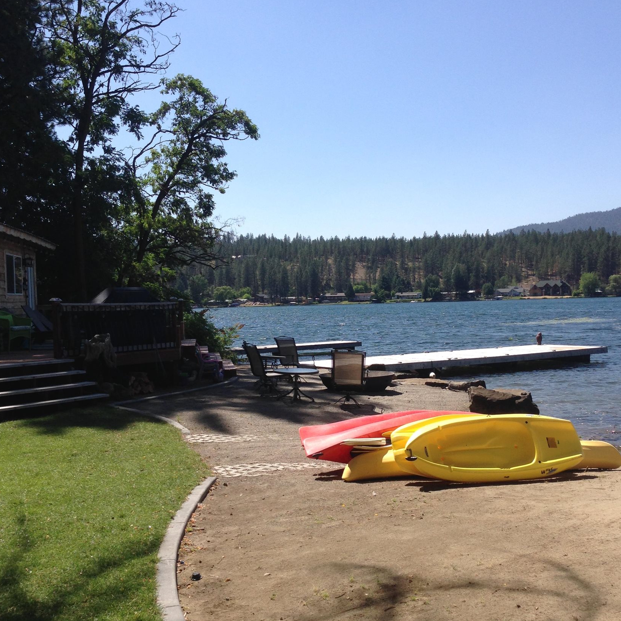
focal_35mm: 41
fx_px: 832
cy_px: 328
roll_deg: +1.8
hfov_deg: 40.9
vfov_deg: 40.9
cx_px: 305
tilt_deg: +0.7
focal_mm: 4.12
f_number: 2.4
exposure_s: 1/1550
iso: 50
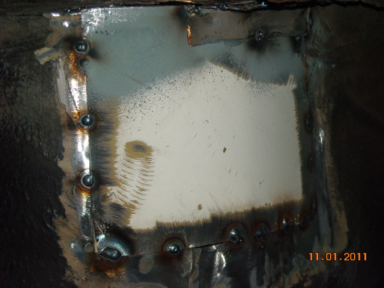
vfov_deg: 19.4
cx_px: 192
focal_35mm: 76
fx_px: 843
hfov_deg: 25.7
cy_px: 144
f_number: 3.9
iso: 200
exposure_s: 1/60
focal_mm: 12.3
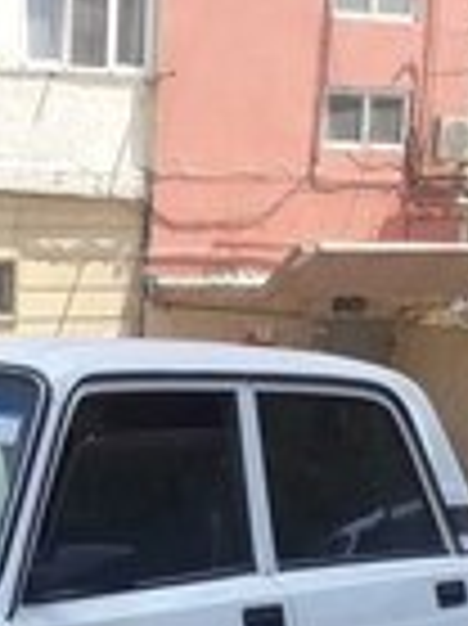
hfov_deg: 14.3
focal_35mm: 100
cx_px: -104
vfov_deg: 18.0
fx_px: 1805
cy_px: 878
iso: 40
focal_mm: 3.7
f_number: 1.9
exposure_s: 1/668
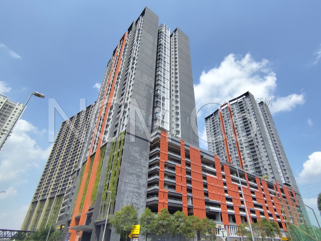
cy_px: 120
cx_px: 160
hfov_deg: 91.0
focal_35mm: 17
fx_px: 158
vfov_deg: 74.7
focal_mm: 1.65
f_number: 2.2
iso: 50
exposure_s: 1/1774
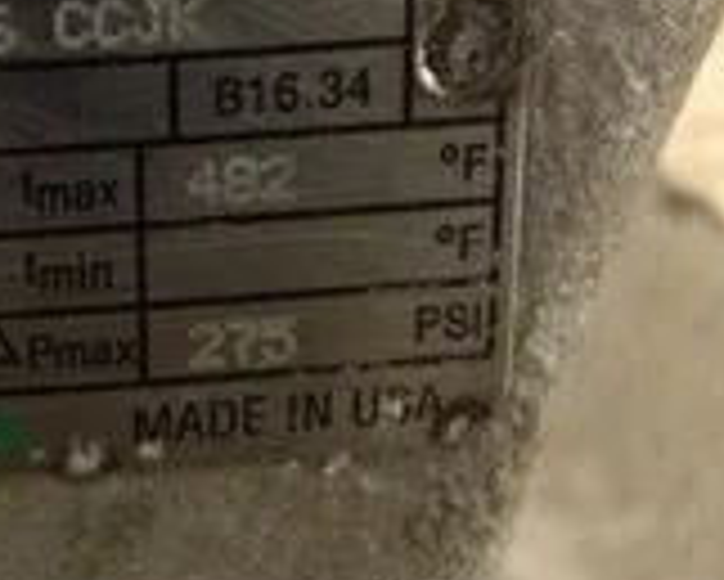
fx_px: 1822
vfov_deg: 17.8
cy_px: 63
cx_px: -63
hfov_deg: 21.4
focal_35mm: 85
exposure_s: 1/15
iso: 800
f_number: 2.4
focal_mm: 4.28
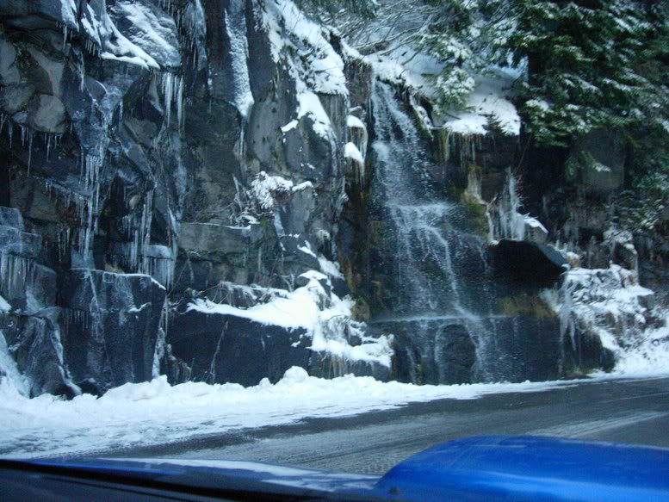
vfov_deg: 37.7
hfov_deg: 49.0
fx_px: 735
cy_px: 251
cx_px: 334
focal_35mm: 38
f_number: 2.8
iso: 400
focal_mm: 7.8
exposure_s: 1/222
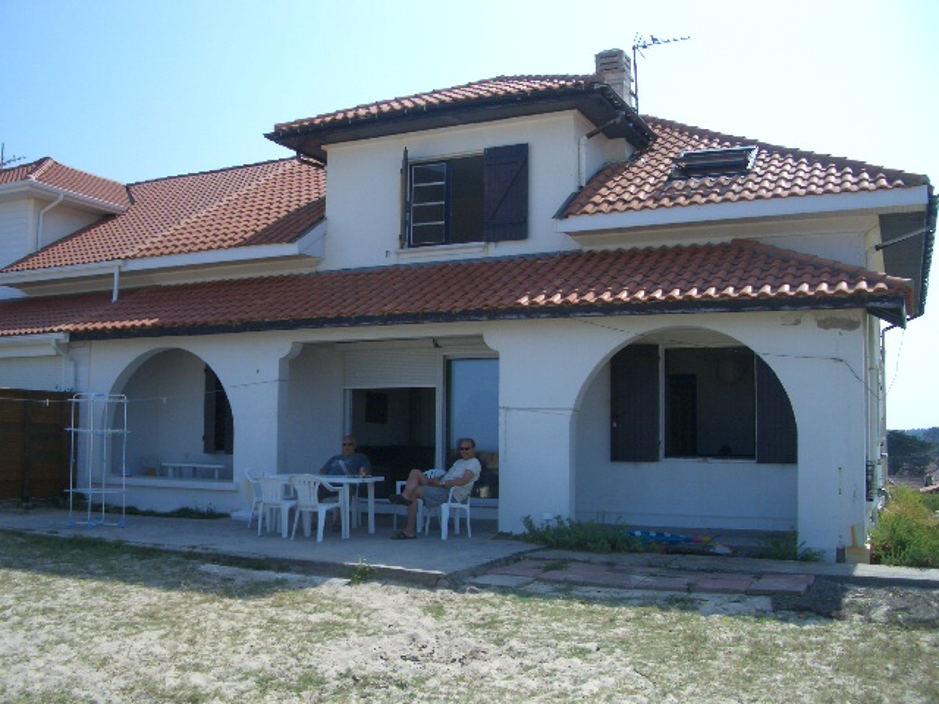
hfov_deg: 52.6
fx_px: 949
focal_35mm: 35
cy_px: 352
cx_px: 470
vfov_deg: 40.7
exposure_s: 1/500
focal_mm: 5.8
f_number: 4.3
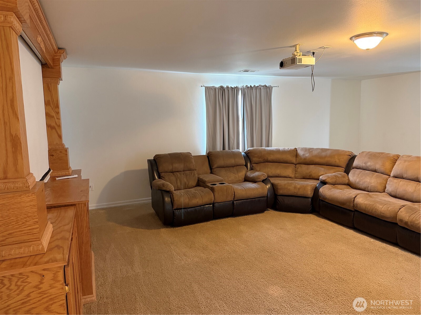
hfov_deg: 71.6
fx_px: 292
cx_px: 210
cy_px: 158
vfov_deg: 56.8
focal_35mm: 24
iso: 640
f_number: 1.78
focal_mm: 6.76
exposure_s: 1/60
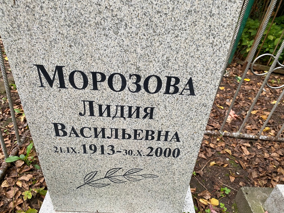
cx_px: 142
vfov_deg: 53.1
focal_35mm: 26
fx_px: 213
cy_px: 106
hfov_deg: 67.3
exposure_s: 1/71
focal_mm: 4.25
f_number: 1.8
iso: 125
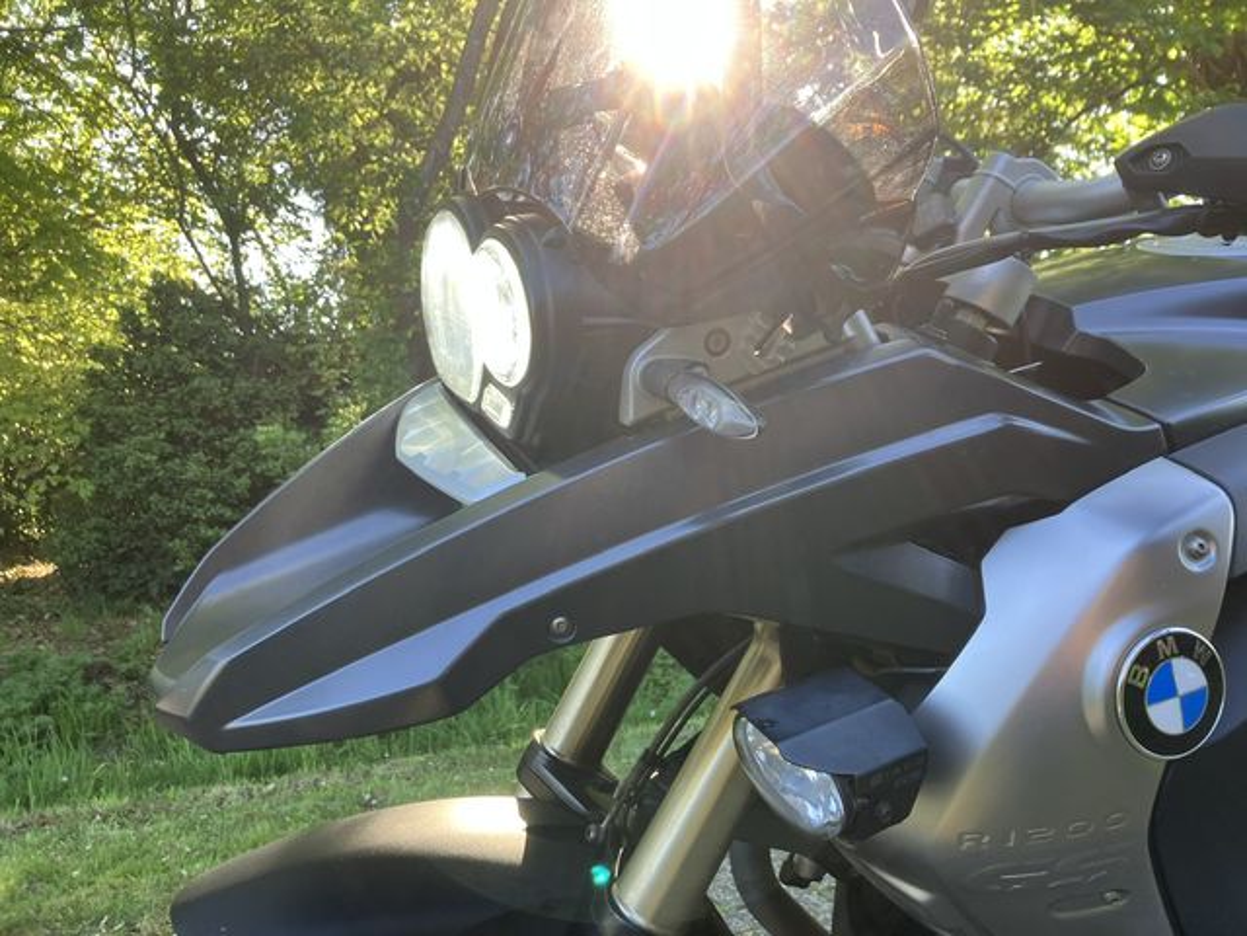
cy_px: 468
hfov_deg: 63.4
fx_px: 1009
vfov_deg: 49.7
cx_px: 624
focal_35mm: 28
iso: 50
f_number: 1.8
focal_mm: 3.99
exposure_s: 1/92
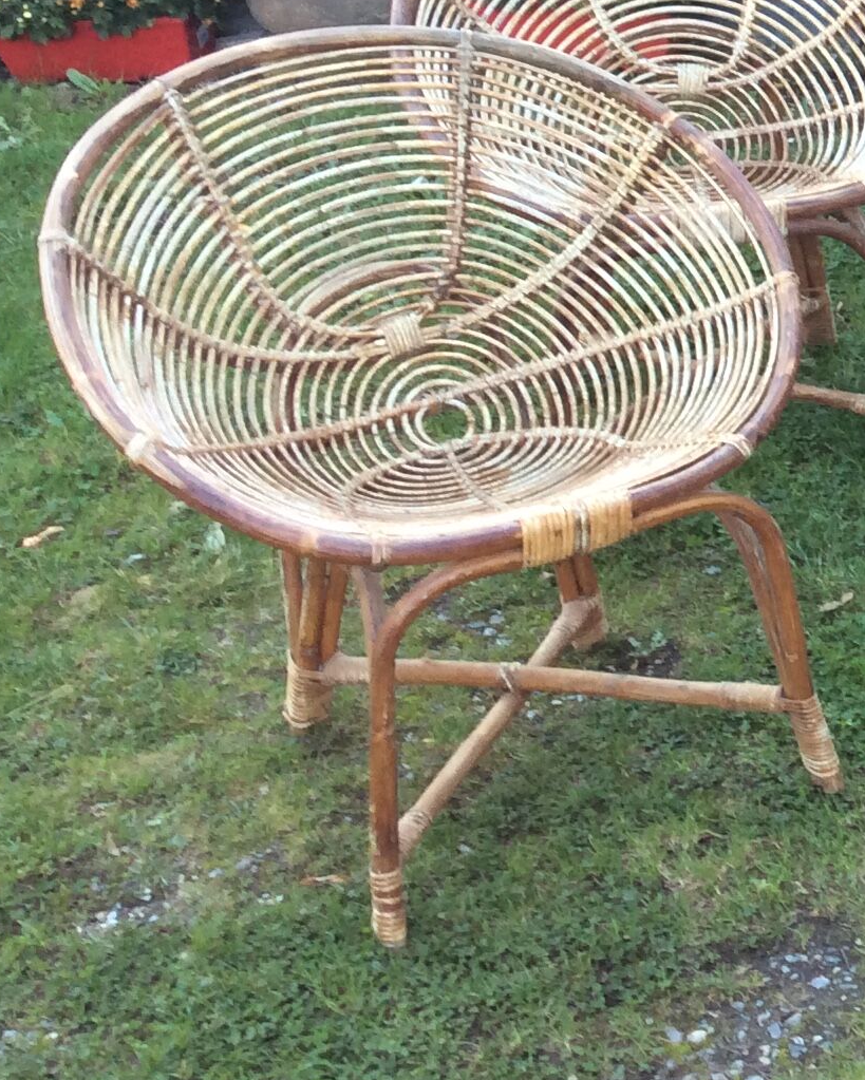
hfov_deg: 17.4
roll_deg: -0.2
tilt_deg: -22.1
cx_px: 1306
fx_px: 2527
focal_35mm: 79
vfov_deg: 23.8
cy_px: 219
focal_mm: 3.3
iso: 32
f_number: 2.4
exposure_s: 1/50
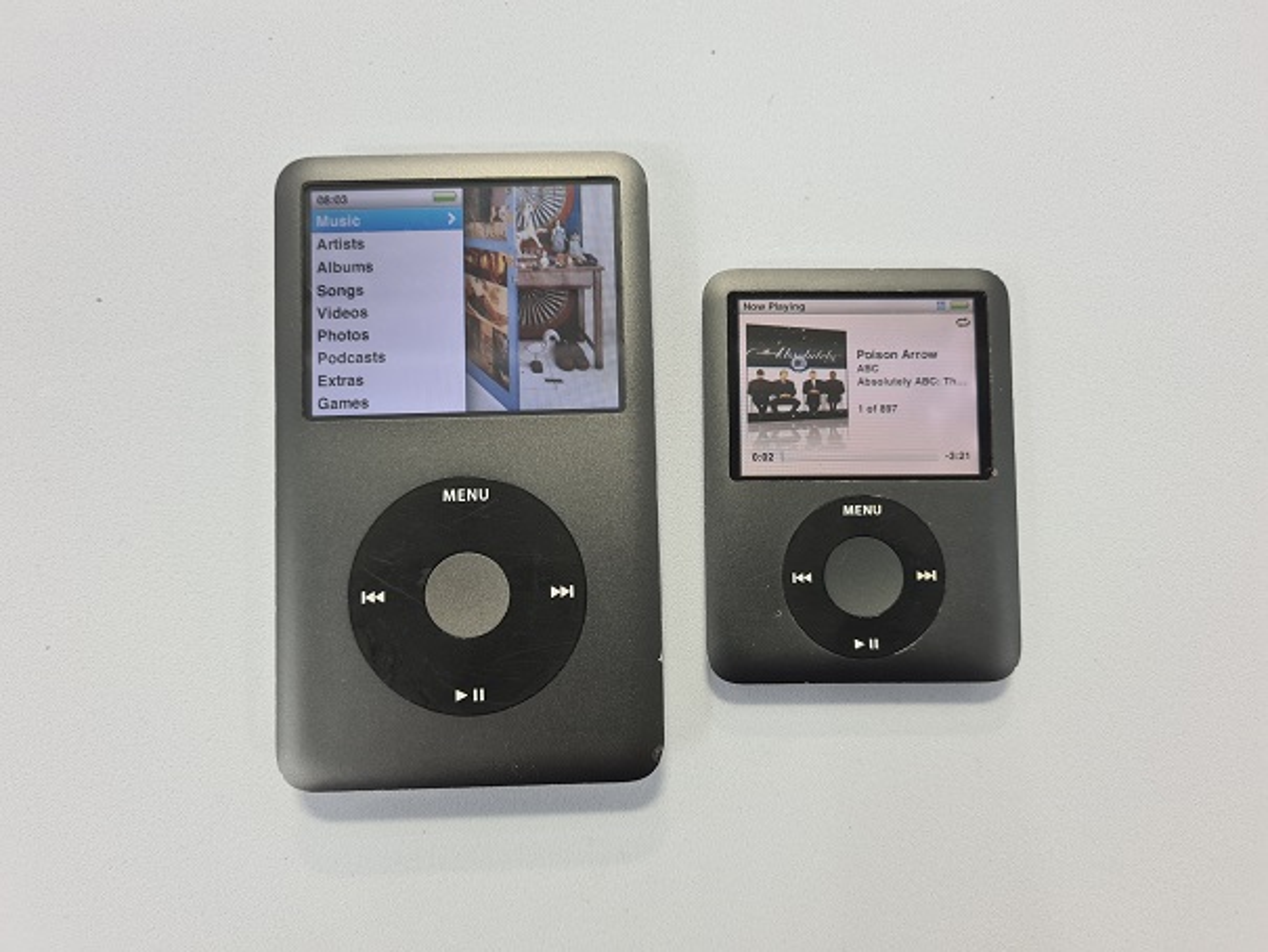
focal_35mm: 26
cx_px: 634
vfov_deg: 53.1
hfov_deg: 67.3
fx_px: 953
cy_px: 476
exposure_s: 1/60
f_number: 1.8
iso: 80
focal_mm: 5.4
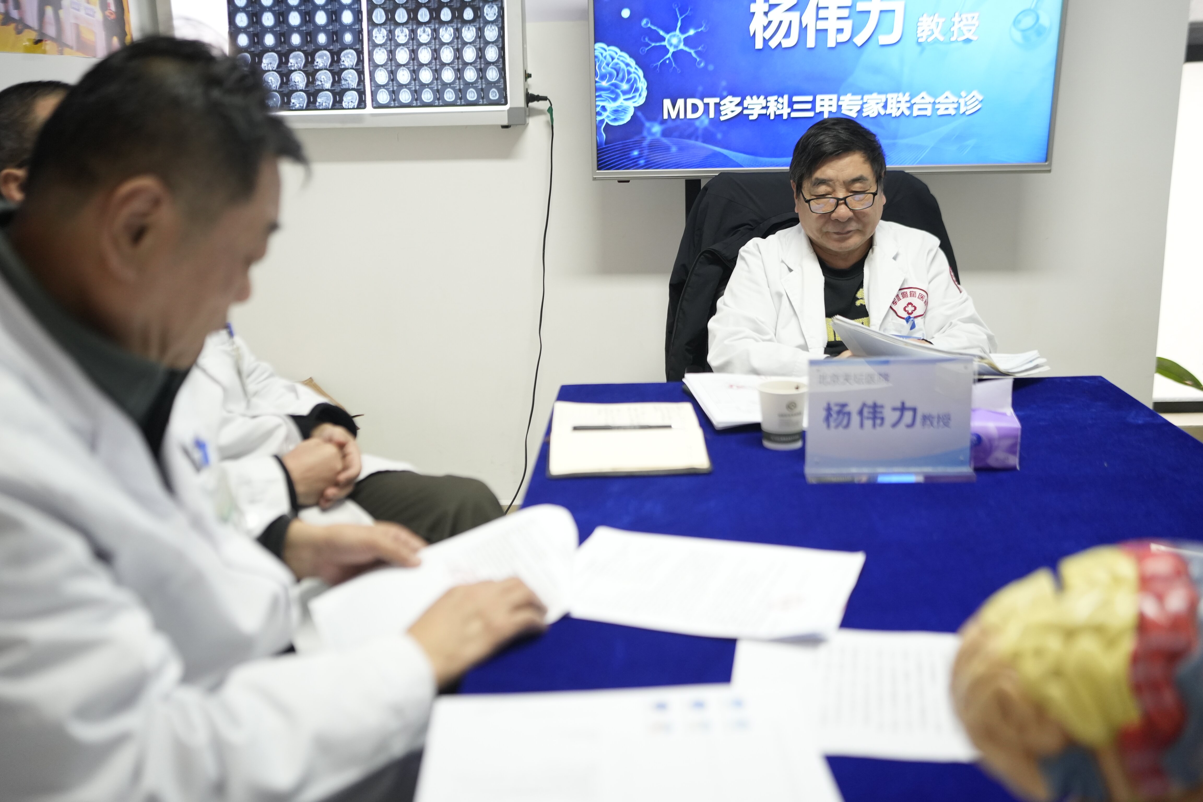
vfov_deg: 37.9
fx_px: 1169
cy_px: 401
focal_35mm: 35
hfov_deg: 54.4
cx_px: 602
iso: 2000
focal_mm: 35
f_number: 2.8
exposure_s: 1/160
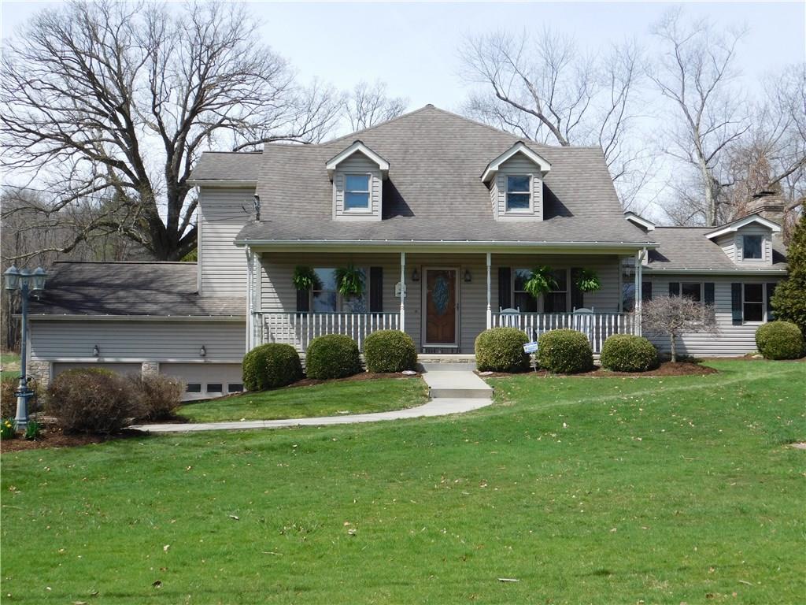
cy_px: 302
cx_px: 403
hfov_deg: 42.1
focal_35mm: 45
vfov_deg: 32.2
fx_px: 1048
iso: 125
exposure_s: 1/800
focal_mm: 8
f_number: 3.7
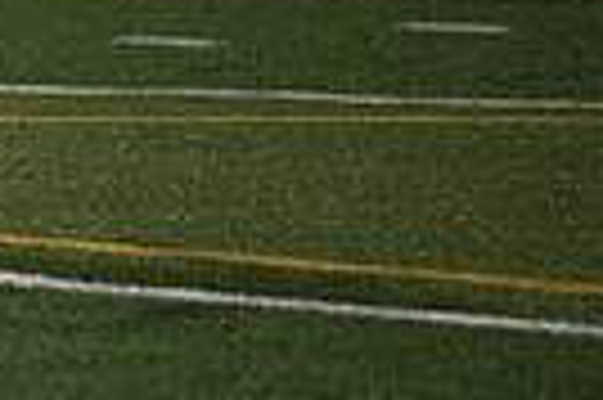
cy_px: 83
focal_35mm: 846
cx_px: -598
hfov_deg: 2.4
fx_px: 14153
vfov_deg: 1.6
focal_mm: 195
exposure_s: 1/1250
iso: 5000
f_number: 2.8
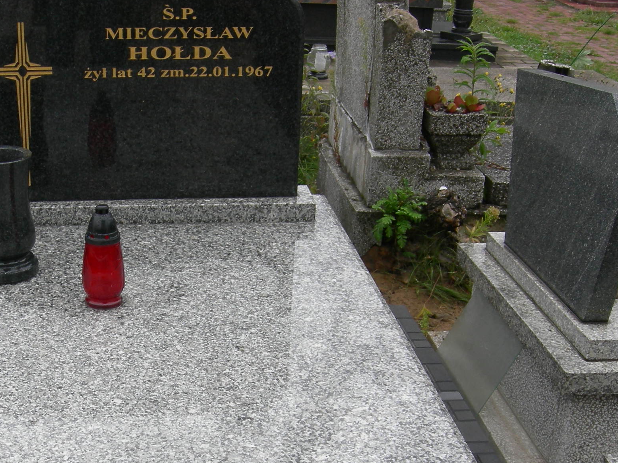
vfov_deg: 24.2
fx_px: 1071
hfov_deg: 31.7
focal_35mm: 60
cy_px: 330
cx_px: 162
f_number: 4.8
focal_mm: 7.5
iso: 64
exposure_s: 1/124
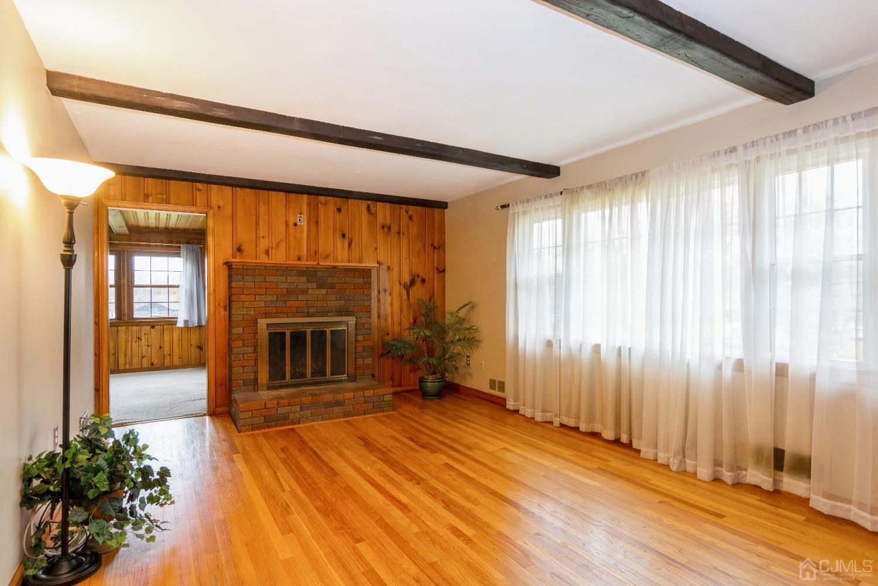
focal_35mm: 18
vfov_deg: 67.4
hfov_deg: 90.0
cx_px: 439
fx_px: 439
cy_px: 293
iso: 100
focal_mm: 12
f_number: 8
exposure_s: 1/1.25
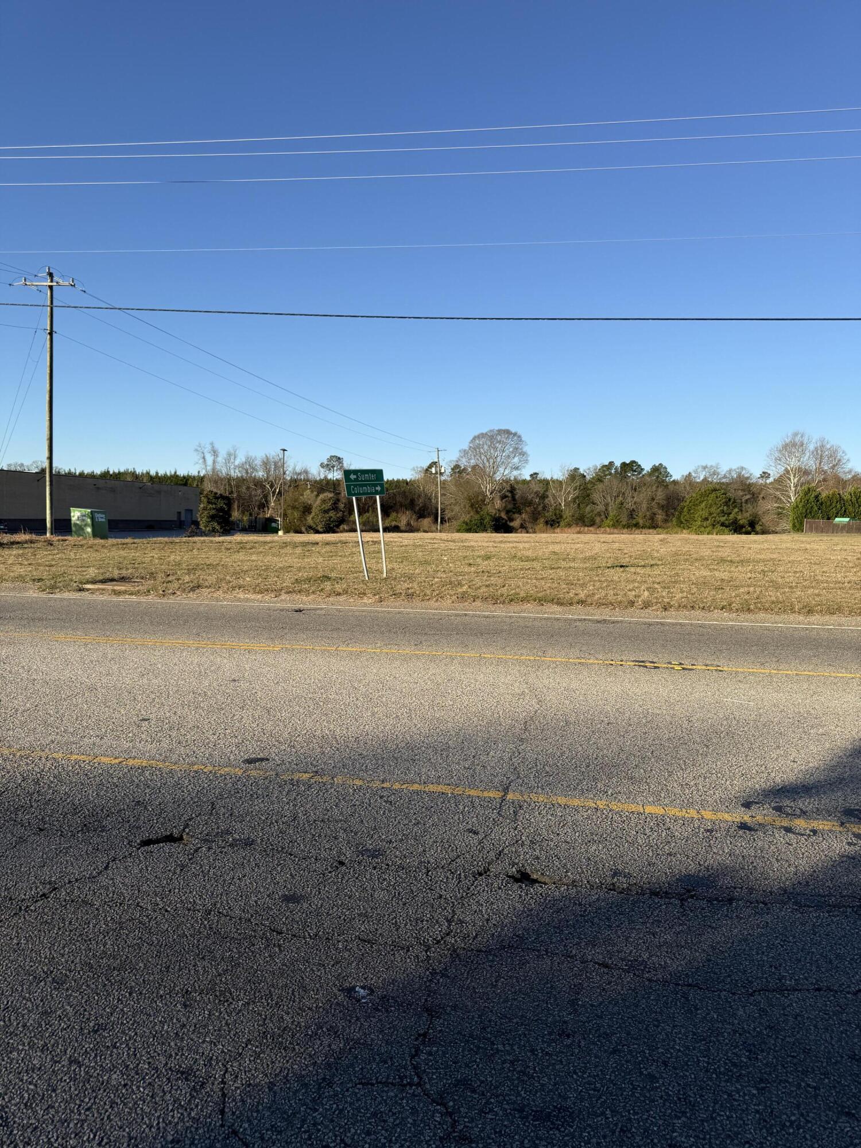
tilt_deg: -4.0
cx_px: 430
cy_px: 574
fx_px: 796
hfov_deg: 56.8
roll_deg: -0.3
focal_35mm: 24
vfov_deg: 71.6
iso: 80
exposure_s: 1/3425
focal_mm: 6.76
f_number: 1.78
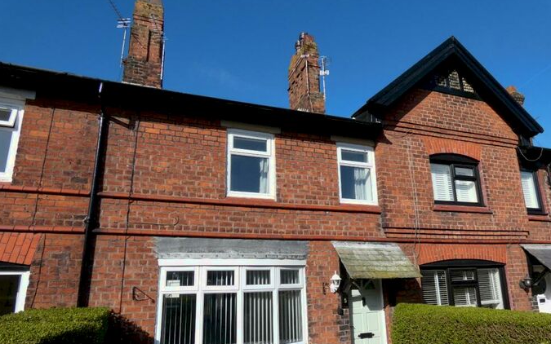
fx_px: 330
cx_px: 282
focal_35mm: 22
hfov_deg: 79.6
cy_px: 204
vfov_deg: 54.7
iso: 80
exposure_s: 1/800
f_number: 3.5
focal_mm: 3.6
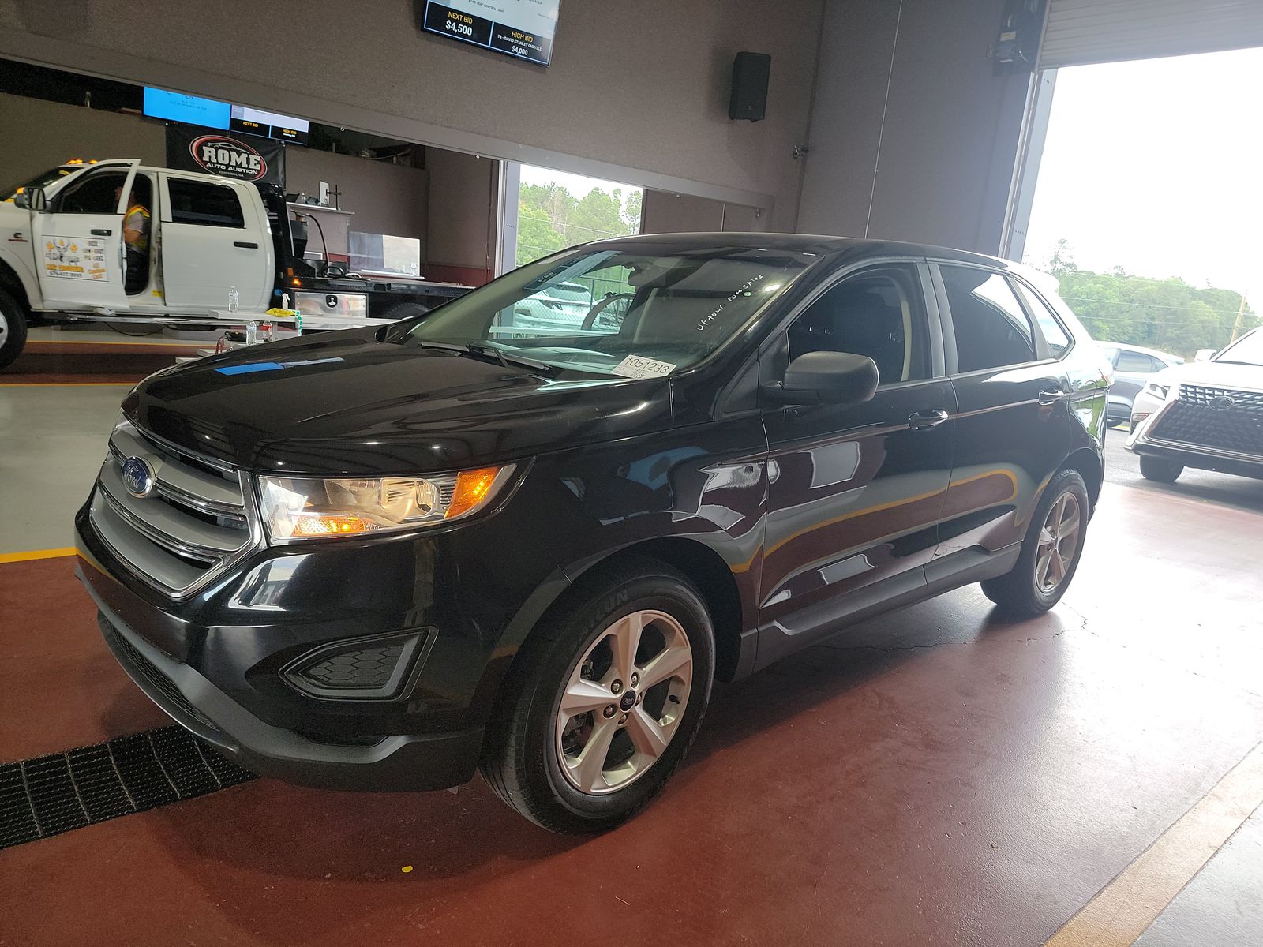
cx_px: 632
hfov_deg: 71.6
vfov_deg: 56.8
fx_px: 876
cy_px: 474
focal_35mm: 24
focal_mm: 6.7
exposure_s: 1/59
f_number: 1.8
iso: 86
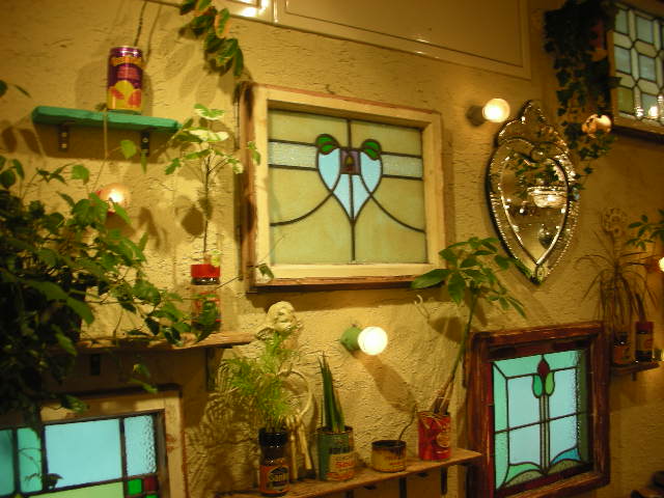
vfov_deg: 40.7
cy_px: 249
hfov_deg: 52.6
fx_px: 671
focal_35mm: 35
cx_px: 332
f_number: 3
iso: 50
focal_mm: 5.8
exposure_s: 1/15.2
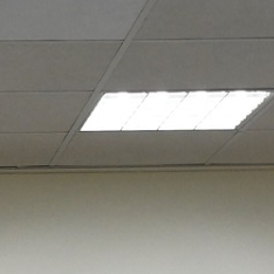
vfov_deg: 8.7
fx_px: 1710
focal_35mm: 191
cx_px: -108
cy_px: 526
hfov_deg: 9.0
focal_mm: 35
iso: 3200
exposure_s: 1/200
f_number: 7.1
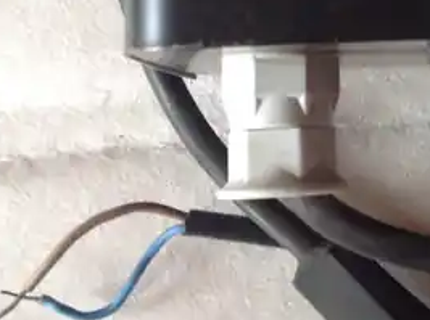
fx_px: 1624
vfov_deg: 11.0
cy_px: -101
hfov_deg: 14.3
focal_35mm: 131
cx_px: 604
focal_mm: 4.28
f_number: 2.4
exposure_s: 1/15
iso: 50
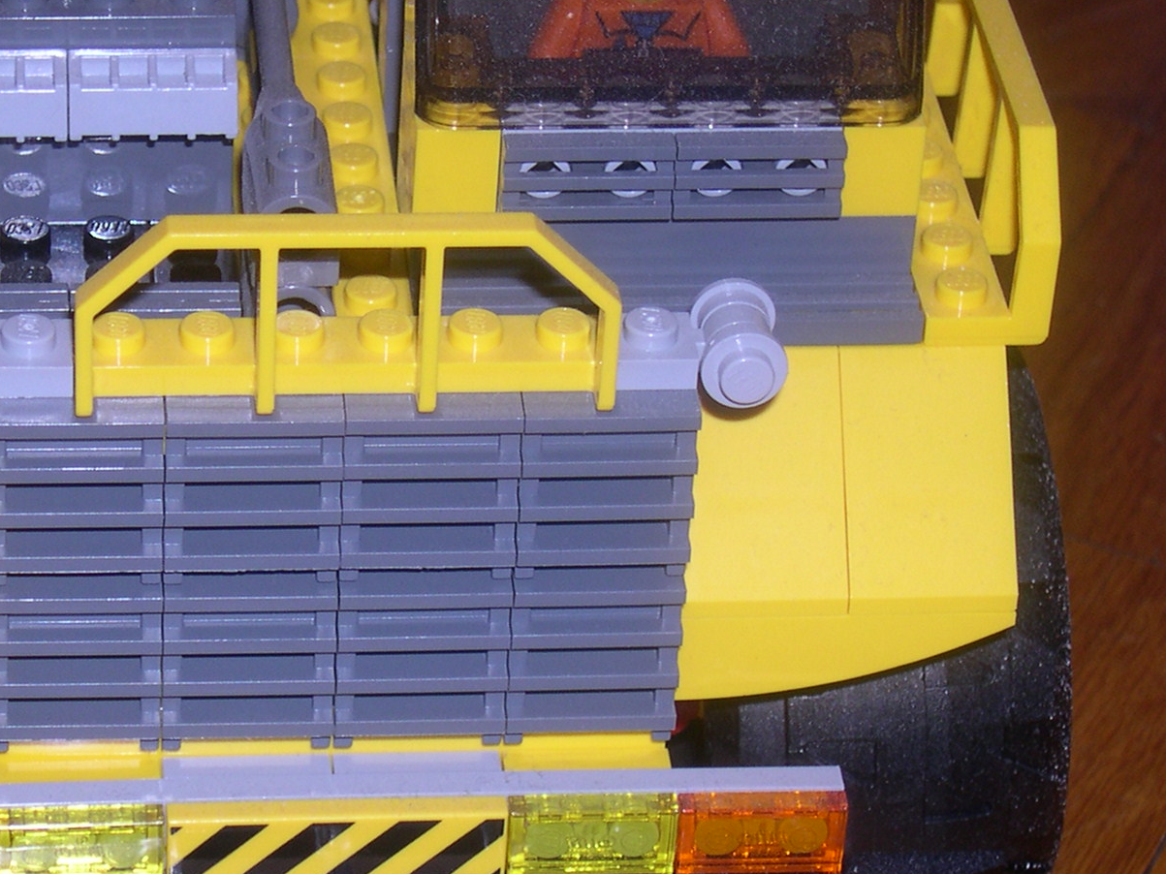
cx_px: 291
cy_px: 517
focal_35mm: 136
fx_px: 4581
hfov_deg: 14.4
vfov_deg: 10.9
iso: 100
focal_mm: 15.3
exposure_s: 1/60
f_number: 3.8
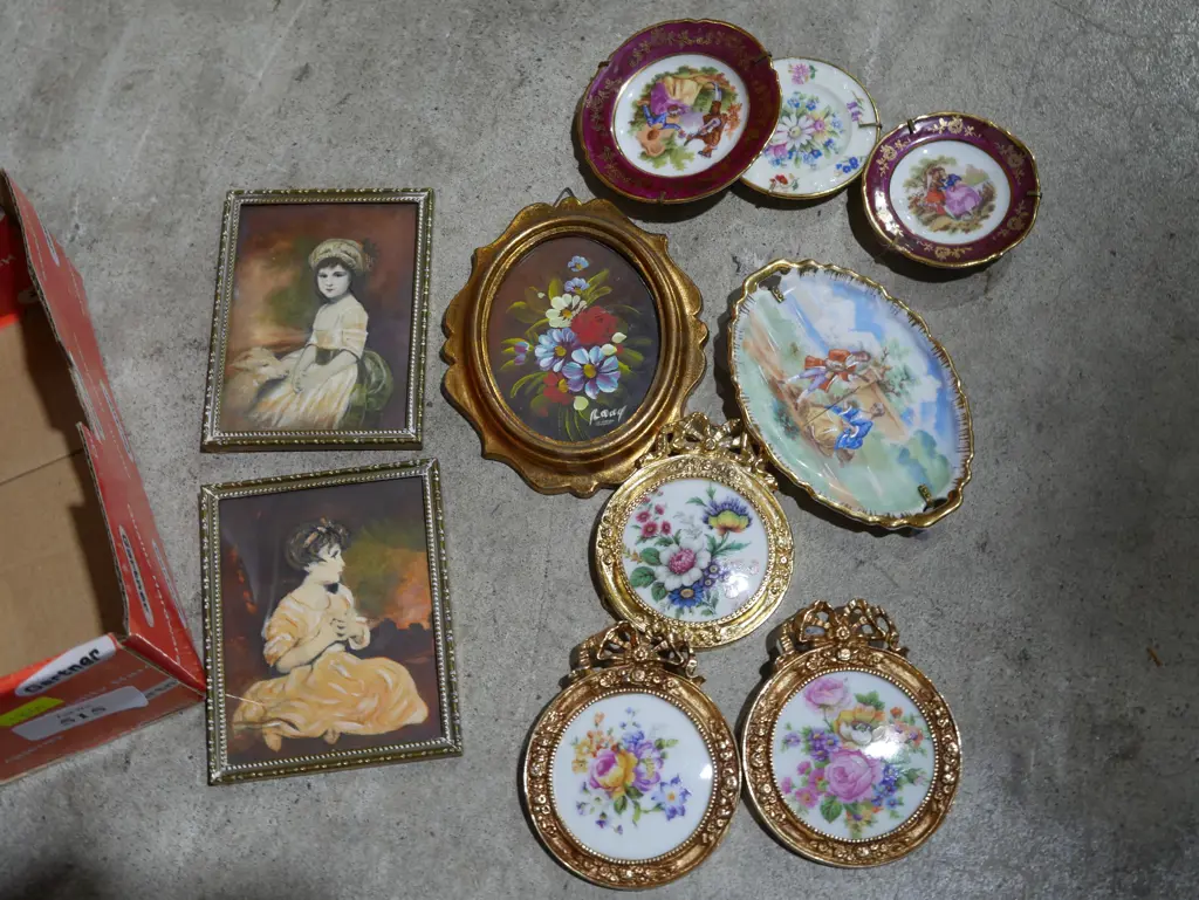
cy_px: 450
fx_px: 1455
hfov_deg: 44.8
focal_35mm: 42
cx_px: 600
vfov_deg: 34.4
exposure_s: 1/60
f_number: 5
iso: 320
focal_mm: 21
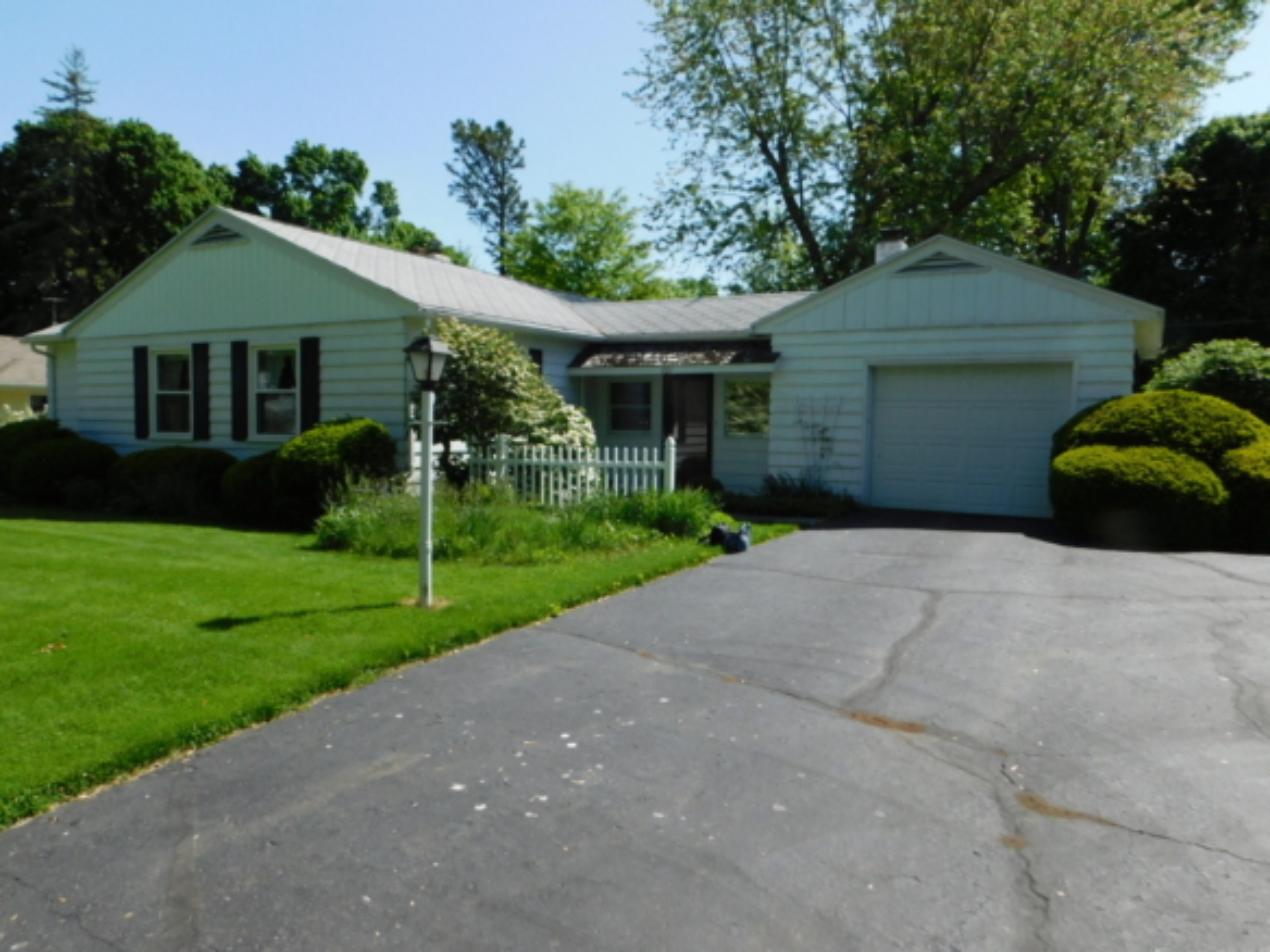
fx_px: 917
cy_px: 476
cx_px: 635
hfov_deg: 69.4
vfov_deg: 54.9
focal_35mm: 25
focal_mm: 4.5
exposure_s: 1/1250
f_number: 3.1
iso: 125
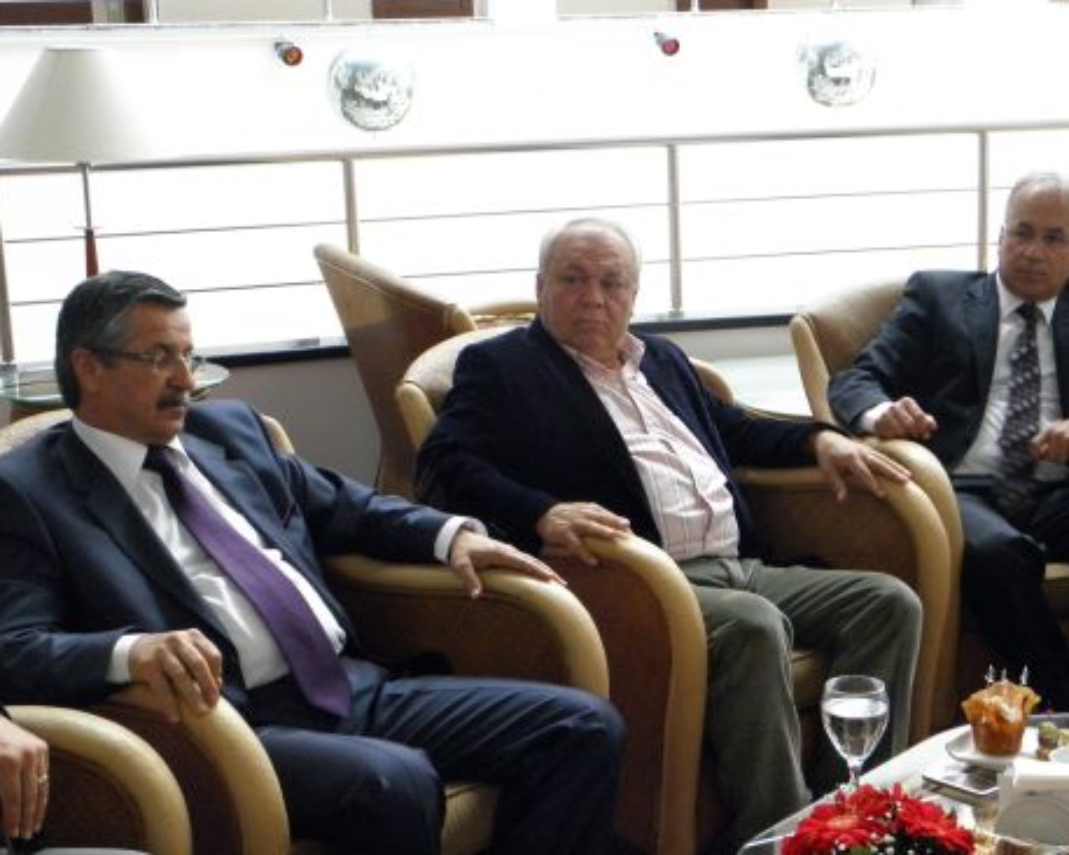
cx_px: 572
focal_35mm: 60
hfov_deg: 31.5
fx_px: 1897
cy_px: 500
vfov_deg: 25.3
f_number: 3.9
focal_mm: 7.9
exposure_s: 1/8
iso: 400
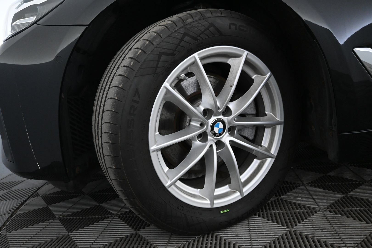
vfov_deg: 44.6
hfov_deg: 63.2
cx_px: 186
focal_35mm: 29
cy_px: 124
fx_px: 302
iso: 1800
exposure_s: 1/30
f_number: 3.8
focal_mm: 19.5
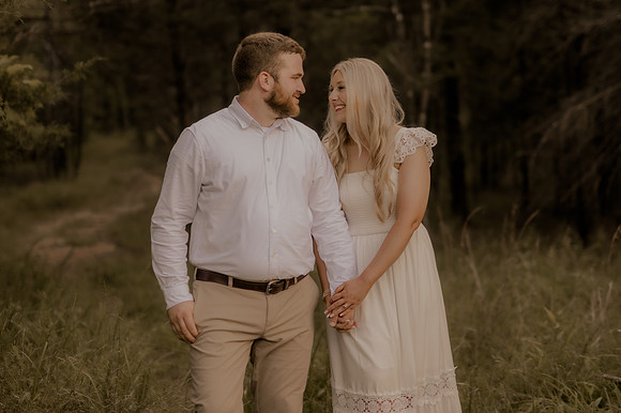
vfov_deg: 18.2
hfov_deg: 27.0
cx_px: 310
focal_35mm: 75
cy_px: 206
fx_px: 1293
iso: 200
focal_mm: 50
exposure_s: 1/320
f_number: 2.2
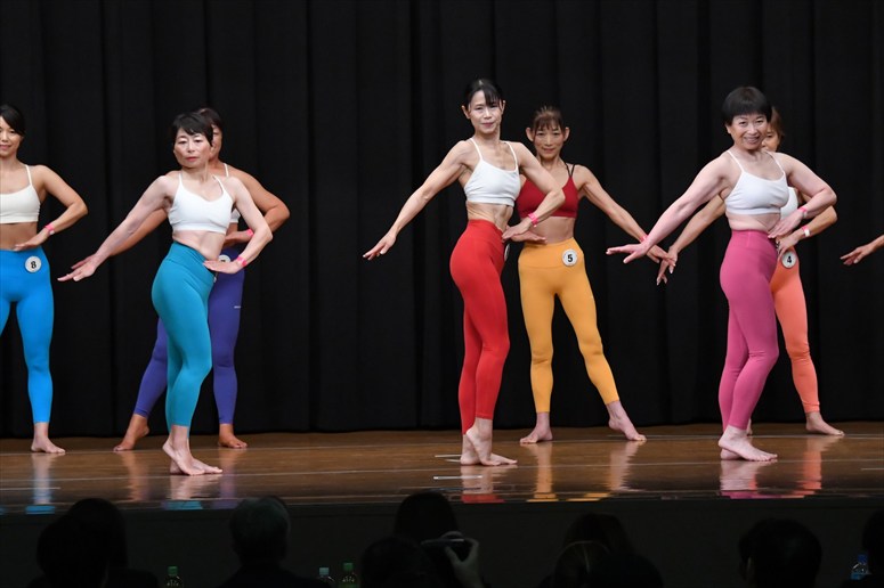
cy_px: 294
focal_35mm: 183
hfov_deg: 11.2
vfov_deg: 7.5
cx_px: 442
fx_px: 4492
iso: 5000
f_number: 5.6
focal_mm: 122
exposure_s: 1/400
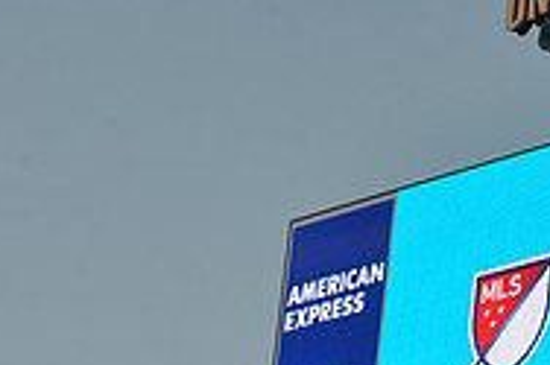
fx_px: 4045
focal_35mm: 265
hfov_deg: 7.7
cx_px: 661
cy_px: 248
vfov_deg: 5.2
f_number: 8
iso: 200
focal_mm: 86
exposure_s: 1/250
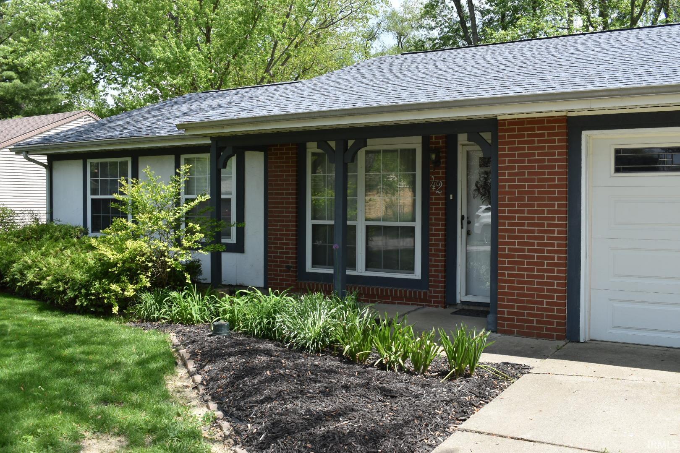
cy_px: 226
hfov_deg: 53.1
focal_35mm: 36
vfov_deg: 36.9
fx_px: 680
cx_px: 340
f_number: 8
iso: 200
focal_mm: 24
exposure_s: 1/250
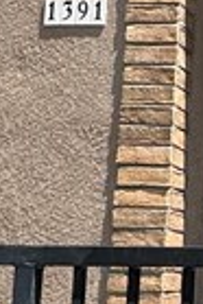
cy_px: 125
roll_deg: +0.2
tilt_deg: +8.7
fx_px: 903
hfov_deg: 11.2
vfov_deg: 19.1
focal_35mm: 107
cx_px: 443
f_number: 2.2
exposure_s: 1/763
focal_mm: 2.22
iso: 50
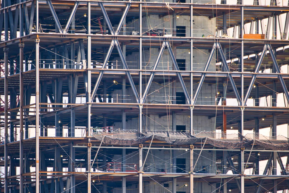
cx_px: 144
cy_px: 96
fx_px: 4817
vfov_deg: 2.3
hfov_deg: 3.4
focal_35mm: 600
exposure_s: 1/500
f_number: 5.6
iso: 320
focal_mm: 400
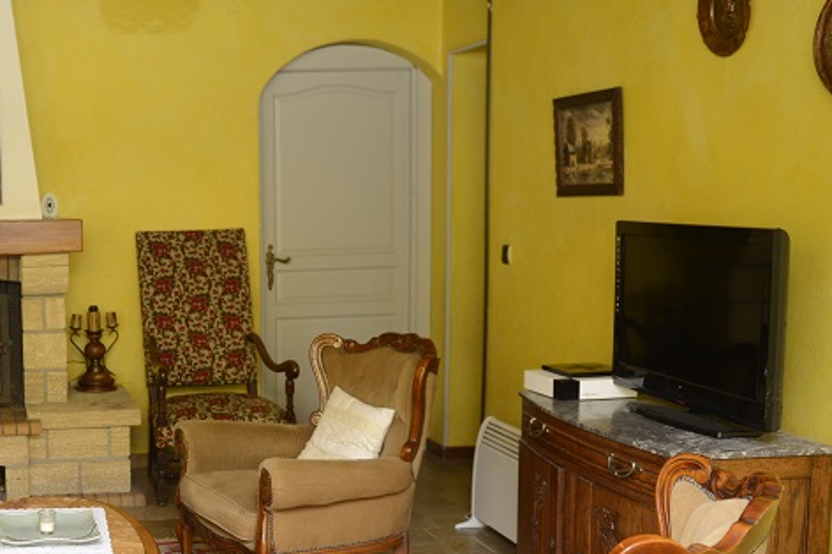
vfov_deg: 26.3
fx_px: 1178
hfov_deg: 35.6
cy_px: 365
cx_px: 22
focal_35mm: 51
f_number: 2.8
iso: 500
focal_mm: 24
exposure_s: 1/100
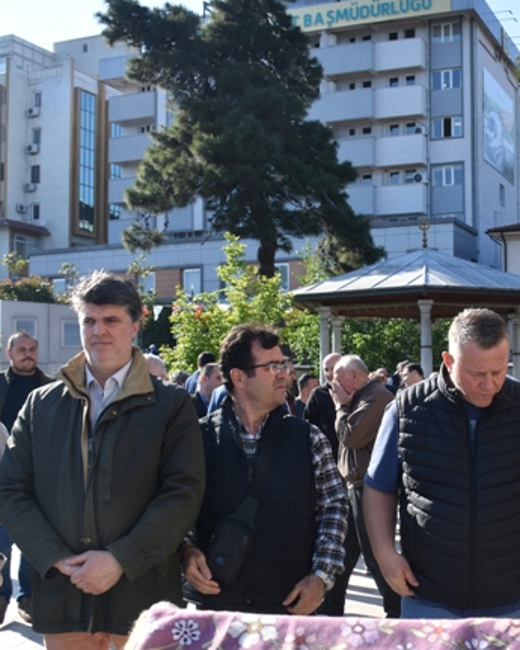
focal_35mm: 47
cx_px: 449
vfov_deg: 39.5
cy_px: 358
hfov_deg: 30.9
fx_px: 904
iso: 320
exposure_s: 1/500
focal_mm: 18
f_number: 8
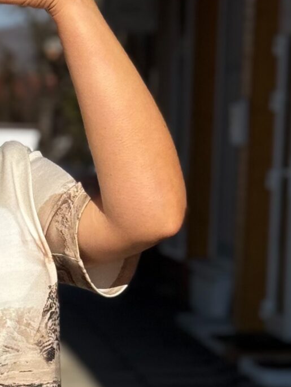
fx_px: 2005
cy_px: 471
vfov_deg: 10.8
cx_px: -99
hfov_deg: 8.2
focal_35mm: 179
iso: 64
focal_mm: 6.76
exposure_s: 1/7937
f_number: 1.78
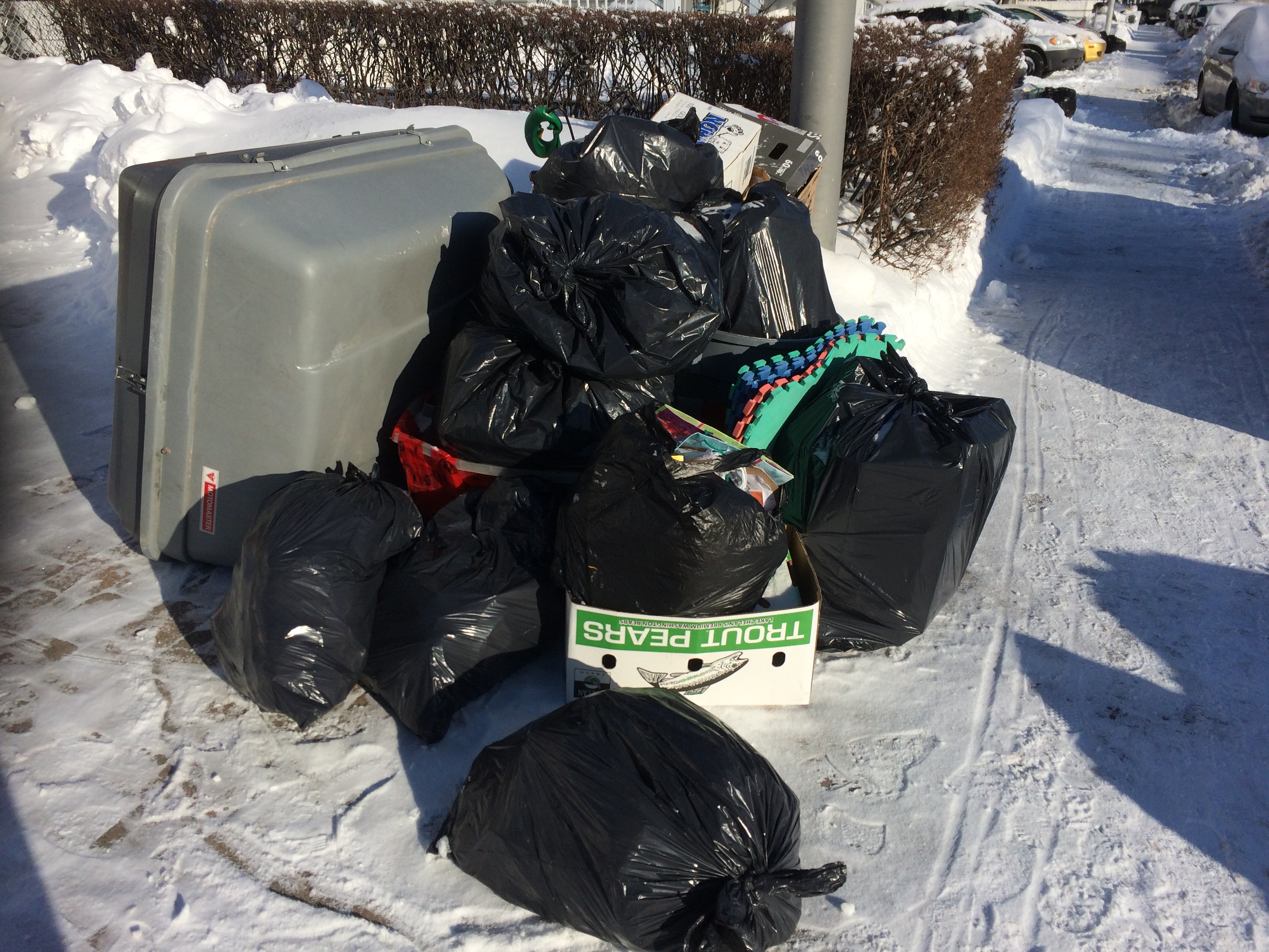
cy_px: 476
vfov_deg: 48.2
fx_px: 1063
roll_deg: +0.3
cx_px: 634
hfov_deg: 61.7
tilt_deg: -23.8
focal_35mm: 29
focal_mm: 4.15
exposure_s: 1/3731
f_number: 2.2
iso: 32
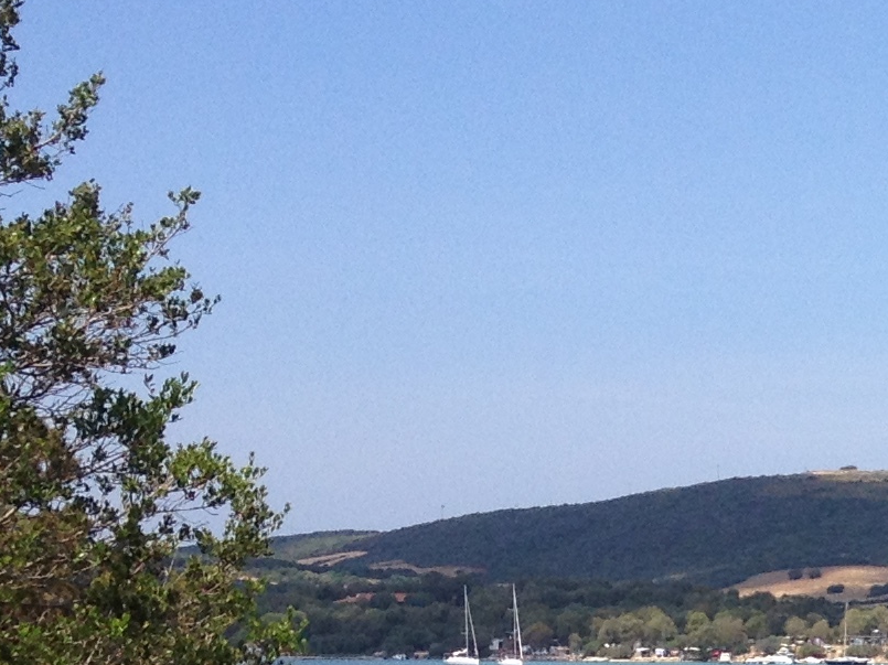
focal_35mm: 142
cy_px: 740
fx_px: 3641
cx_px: 1393
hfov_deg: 13.0
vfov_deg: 10.3
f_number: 2.4
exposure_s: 1/1672
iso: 50
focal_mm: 4.28
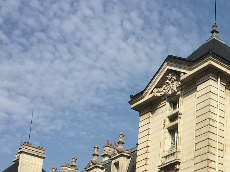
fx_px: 532
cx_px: 235
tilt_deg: +16.2
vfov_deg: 17.9
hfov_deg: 23.3
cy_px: 183
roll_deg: -2.6
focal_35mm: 80
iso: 32
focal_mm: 4.15
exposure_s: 1/3300
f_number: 2.2
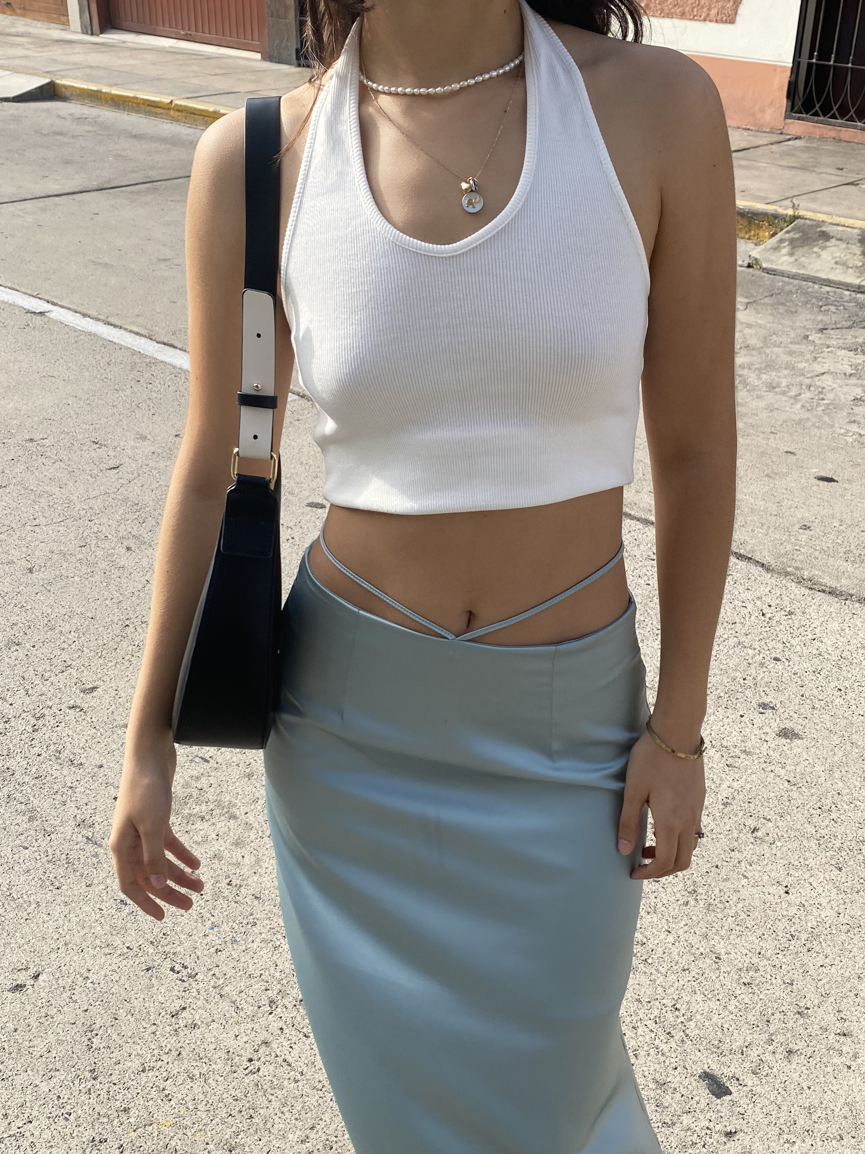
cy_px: 656
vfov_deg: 47.7
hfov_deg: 36.8
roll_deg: -1.0
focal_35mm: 39
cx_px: 455
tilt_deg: -29.8
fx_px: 1299
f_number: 1.8
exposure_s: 1/1565
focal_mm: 4.25
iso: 32
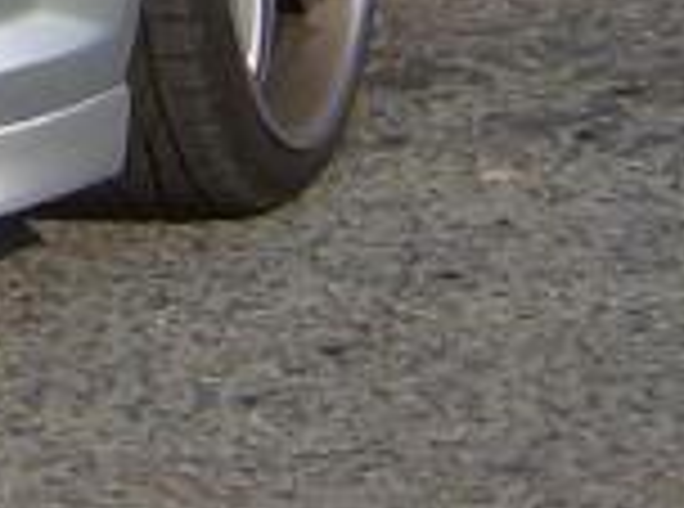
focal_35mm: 243
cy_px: -829
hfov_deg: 8.0
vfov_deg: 5.8
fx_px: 4786
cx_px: -464
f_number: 4.7
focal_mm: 6
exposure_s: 1/793
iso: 100
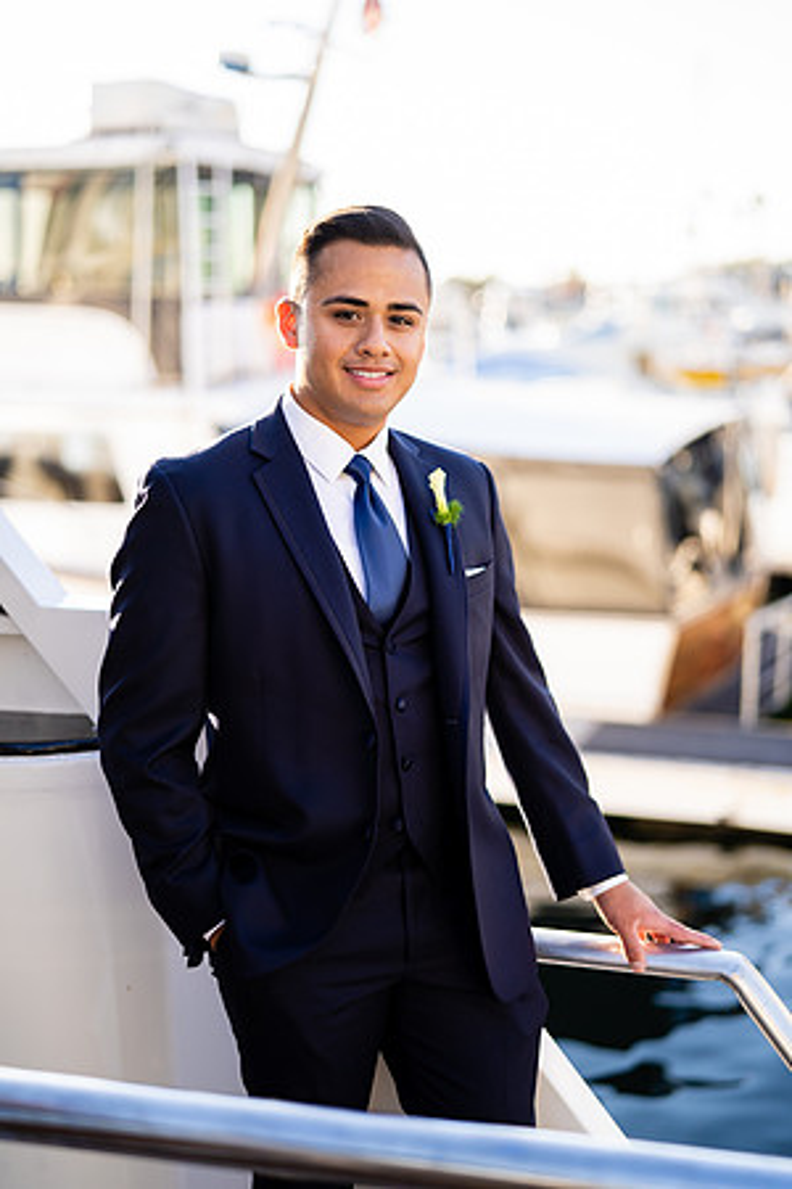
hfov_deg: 27.0
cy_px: 594
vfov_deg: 39.6
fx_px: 1650
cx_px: 396
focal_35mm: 50
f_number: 1.4
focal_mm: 50
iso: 160
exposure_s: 1/1250
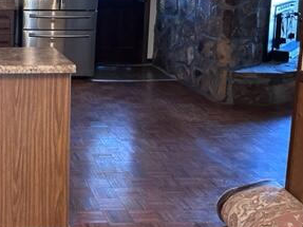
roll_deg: +0.6
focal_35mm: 58
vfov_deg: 24.7
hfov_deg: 30.5
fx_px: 507
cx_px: -11
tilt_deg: -8.2
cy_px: 36
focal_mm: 5.7
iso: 500
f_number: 1.5
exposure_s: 1/40
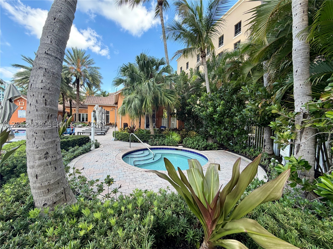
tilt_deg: -2.3
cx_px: 166
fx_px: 135
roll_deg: -2.0
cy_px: 124
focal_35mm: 14
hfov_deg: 102.1
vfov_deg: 85.7
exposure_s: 1/225
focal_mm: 2.22
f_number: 2.2
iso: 50
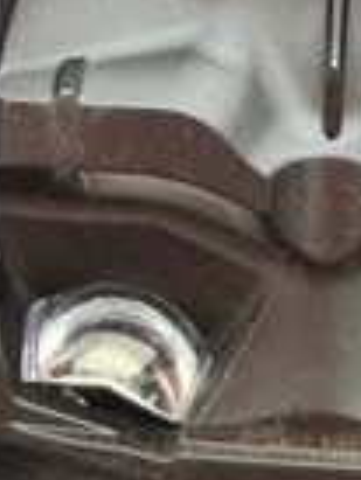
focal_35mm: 84
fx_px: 1166
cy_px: -182
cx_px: 322
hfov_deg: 17.3
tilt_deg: -81.3
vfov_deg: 20.7
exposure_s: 1/50
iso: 500
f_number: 2.2
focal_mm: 2.22
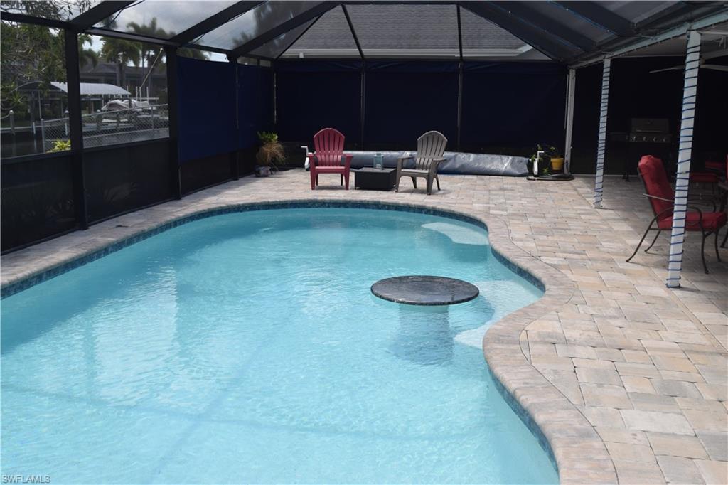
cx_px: 364
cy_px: 242
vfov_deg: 35.5
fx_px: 758
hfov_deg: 51.3
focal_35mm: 38
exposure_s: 1/200
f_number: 7.1
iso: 100
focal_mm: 25
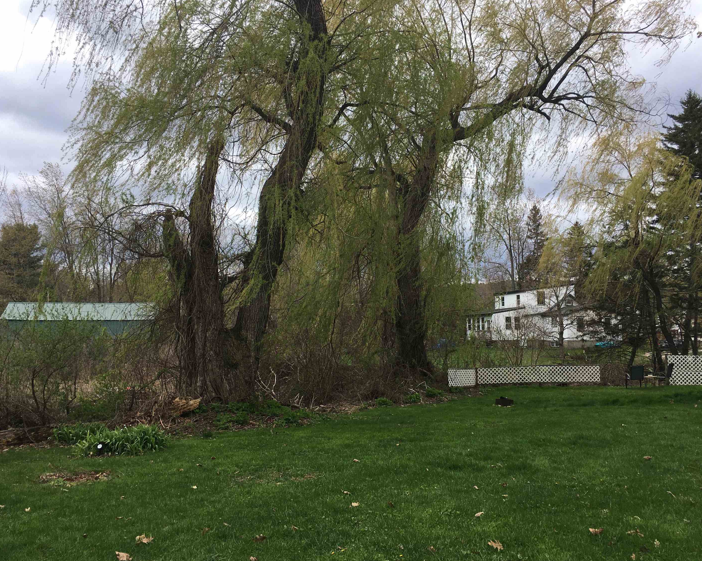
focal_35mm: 31
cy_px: 288
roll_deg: +0.2
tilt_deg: +5.6
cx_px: 351
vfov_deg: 47.1
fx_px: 644
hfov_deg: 57.2
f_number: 2.2
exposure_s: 1/785
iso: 25
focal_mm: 4.15
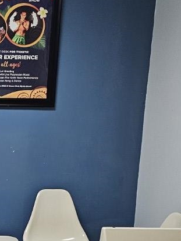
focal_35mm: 80
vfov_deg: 24.1
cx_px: -76
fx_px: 557
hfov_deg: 17.0
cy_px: 190
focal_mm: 6.3
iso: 400
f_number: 1.7
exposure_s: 1/120
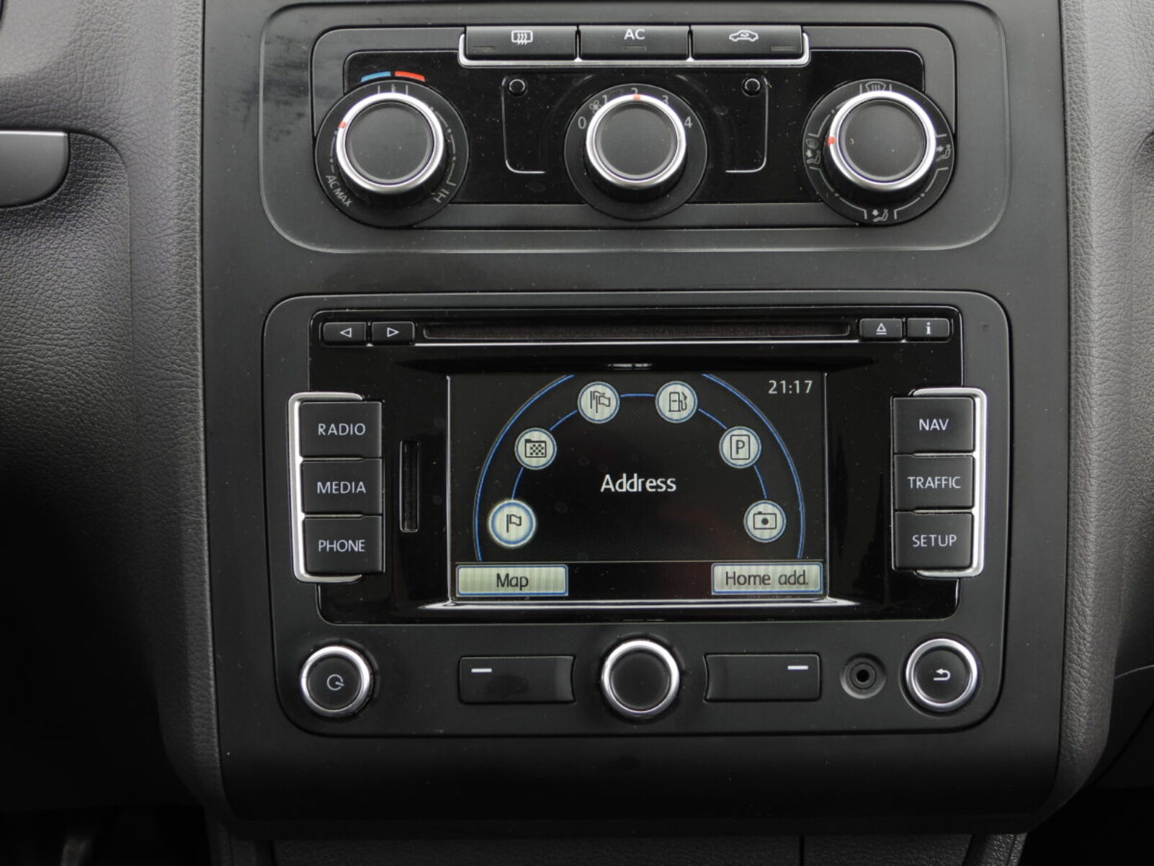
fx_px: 2167
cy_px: 433
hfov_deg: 29.8
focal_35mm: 65
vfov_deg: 22.6
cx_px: 577
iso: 100
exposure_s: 1/60
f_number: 3.5
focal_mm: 11.7
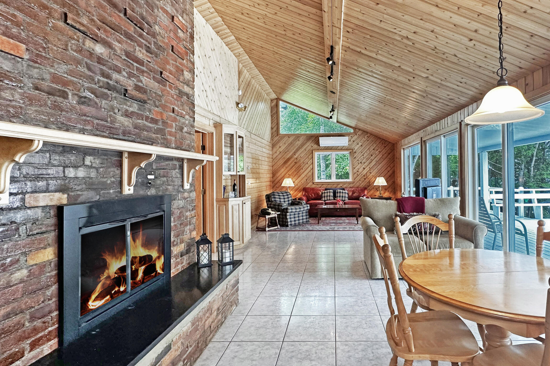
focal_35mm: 19
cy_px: 174
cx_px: 328
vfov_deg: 64.5
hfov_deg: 85.9
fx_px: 290
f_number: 2.2
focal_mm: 2.22
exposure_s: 1/120
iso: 250
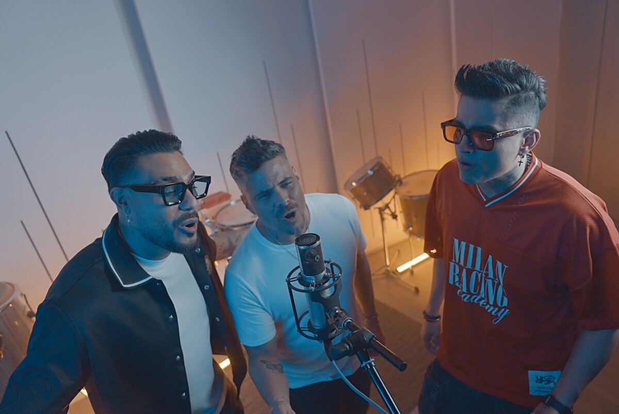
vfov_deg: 53.2
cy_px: 207
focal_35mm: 24
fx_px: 413
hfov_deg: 73.7
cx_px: 310
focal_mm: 24
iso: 800
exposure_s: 1/125
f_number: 3.2
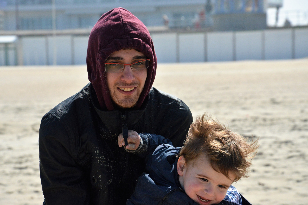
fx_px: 1346
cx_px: 154
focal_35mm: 158
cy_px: 102
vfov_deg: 8.7
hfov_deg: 13.1
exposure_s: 1/3200
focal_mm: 105
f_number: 9
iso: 800
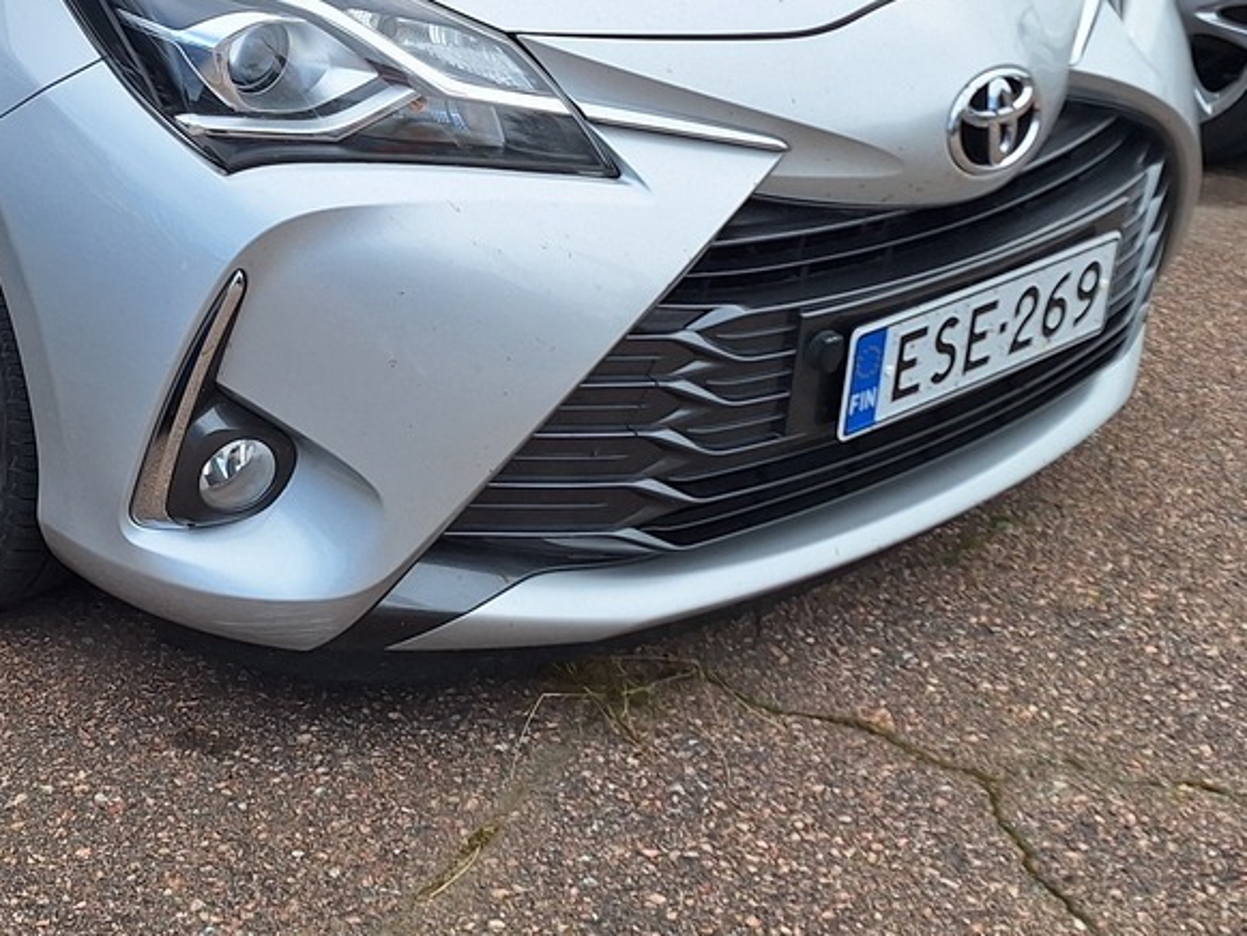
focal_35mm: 57
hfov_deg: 32.4
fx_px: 2054
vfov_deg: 24.6
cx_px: 161
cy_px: 17
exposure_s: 1/1131
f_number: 1.8
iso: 40
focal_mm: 5.54
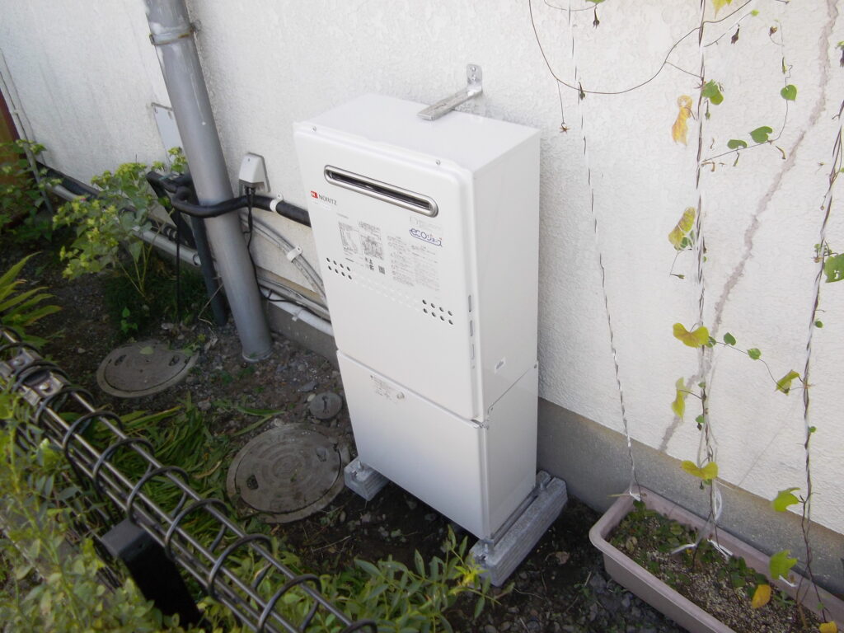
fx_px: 658
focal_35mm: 27
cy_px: 316
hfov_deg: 65.3
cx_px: 422
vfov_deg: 51.4
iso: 100
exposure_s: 1/125
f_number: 3.2
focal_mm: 4.9
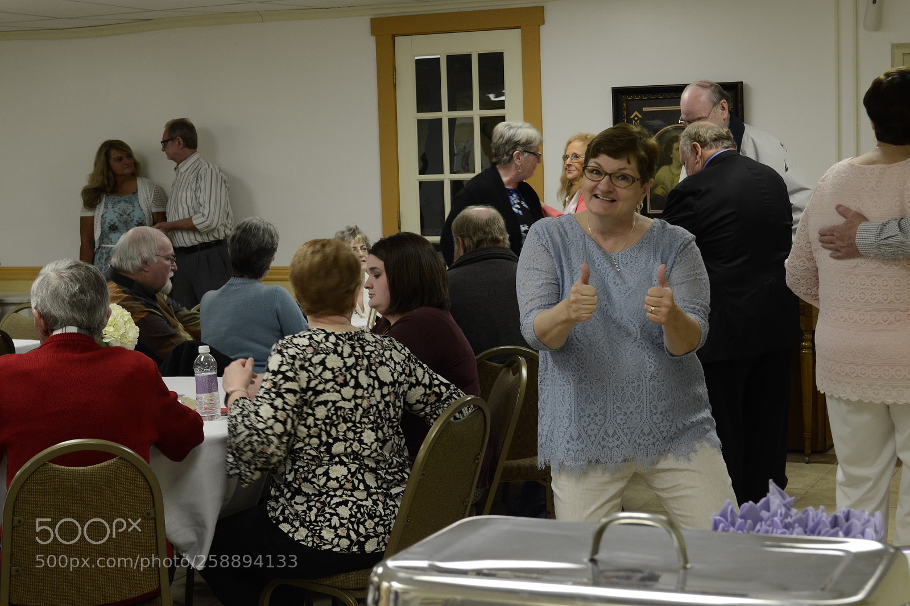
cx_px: 455
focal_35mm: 63
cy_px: 303
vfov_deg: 21.6
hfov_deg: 31.9
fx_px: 1592
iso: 400
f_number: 7.1
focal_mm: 42
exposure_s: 1/25
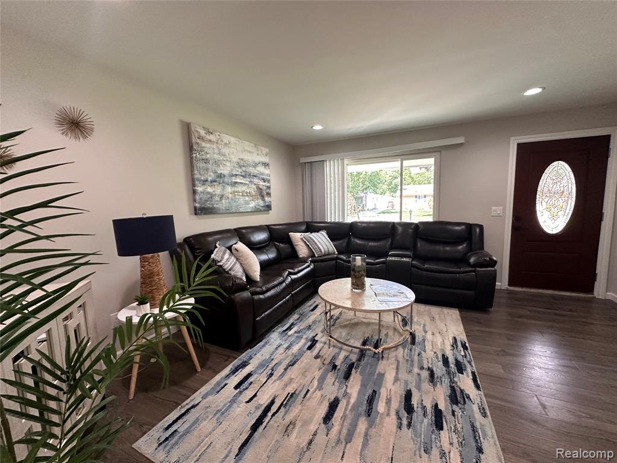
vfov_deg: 85.7
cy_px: 232
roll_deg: +1.8
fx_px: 250
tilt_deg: -5.2
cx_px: 308
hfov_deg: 102.1
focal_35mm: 14
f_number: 2.2
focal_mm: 2.22
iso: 250
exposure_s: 1/120
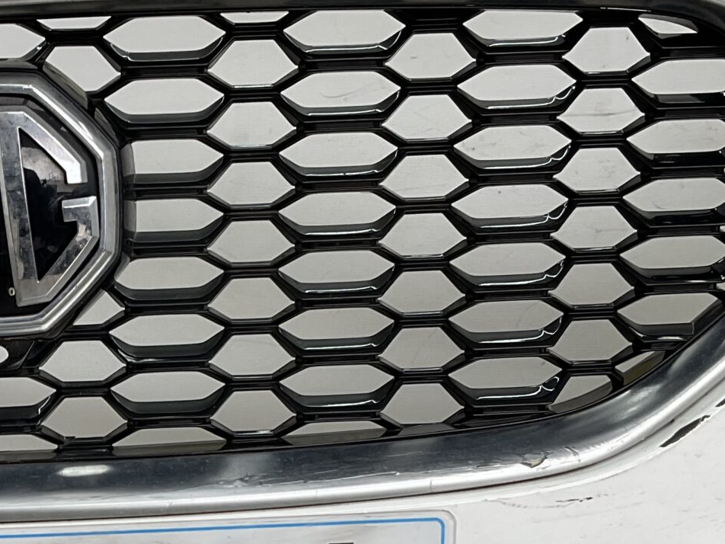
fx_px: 1634
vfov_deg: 18.6
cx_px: 40
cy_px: 480
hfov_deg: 24.1
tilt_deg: -12.6
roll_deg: +0.7
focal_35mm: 78
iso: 16
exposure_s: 1/167
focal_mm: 3
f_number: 1.8
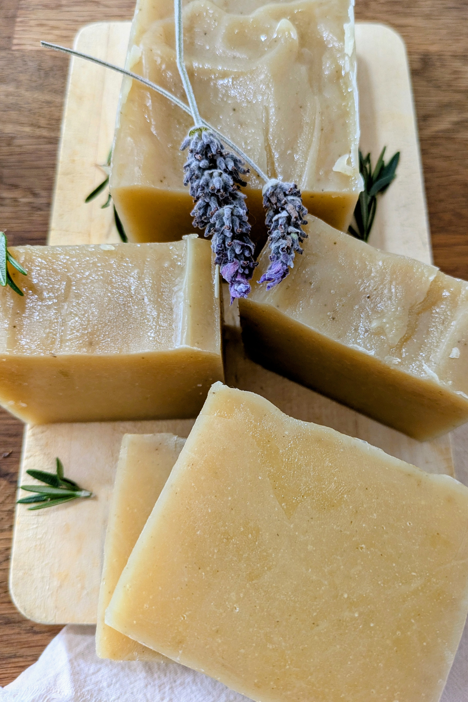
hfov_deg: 47.8
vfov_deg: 67.4
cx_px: 268
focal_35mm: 27
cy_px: 353
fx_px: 527
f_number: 1.89
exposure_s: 1/100
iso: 156
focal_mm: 5.43
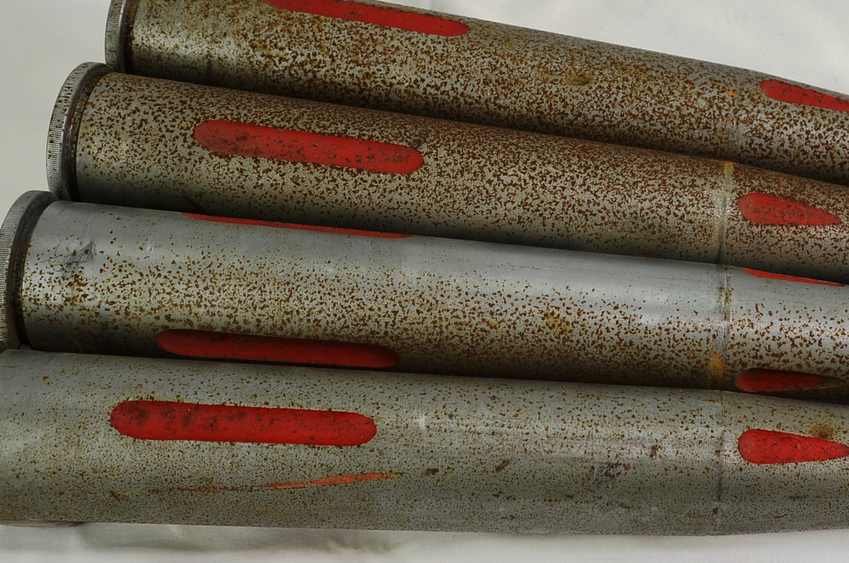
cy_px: 224
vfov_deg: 21.1
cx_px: 568
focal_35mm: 64
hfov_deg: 31.2
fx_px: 1506
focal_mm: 22
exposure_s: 1/125
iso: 200
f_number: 5.6
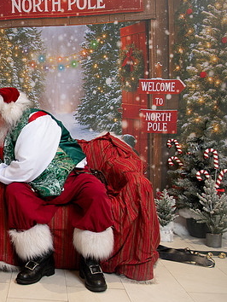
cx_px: -59
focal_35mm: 46
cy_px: 159
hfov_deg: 27.1
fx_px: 402
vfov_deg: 41.2
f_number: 4.5
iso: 1250
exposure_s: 1/200
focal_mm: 24
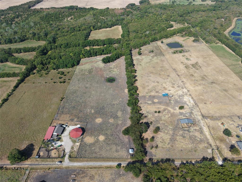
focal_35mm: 24
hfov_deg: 71.6
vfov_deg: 56.8
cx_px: 121
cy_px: 91
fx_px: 168
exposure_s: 1/2500
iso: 100
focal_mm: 8.67
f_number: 1.8
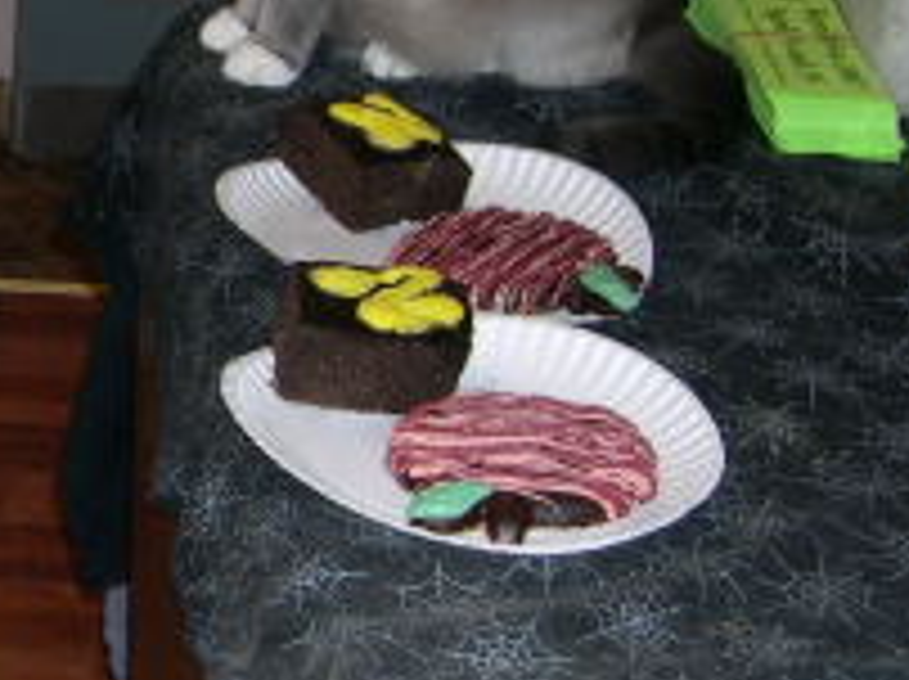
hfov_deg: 16.9
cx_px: -209
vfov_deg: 13.3
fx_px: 2911
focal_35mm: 111
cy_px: 176
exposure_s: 1/60
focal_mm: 9
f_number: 2.9
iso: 100
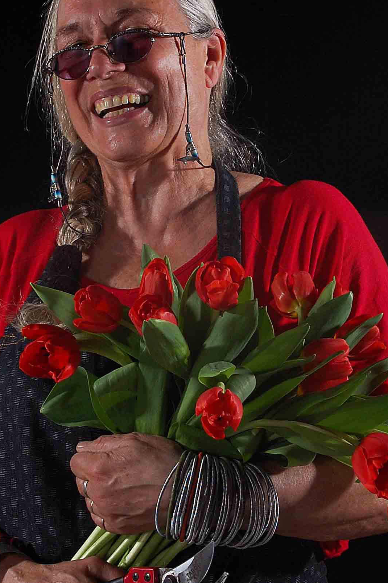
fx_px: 1408
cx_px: 178
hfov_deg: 15.7
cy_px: 263
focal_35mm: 87
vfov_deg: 23.4
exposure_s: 1/200
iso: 400
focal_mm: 31
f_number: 13
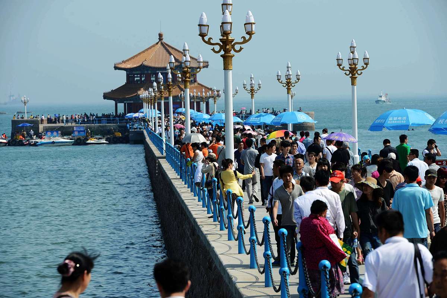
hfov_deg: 11.7
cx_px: 224
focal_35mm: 175
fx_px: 2174
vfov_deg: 7.9
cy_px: 149
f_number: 9
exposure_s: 1/320
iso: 100
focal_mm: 175
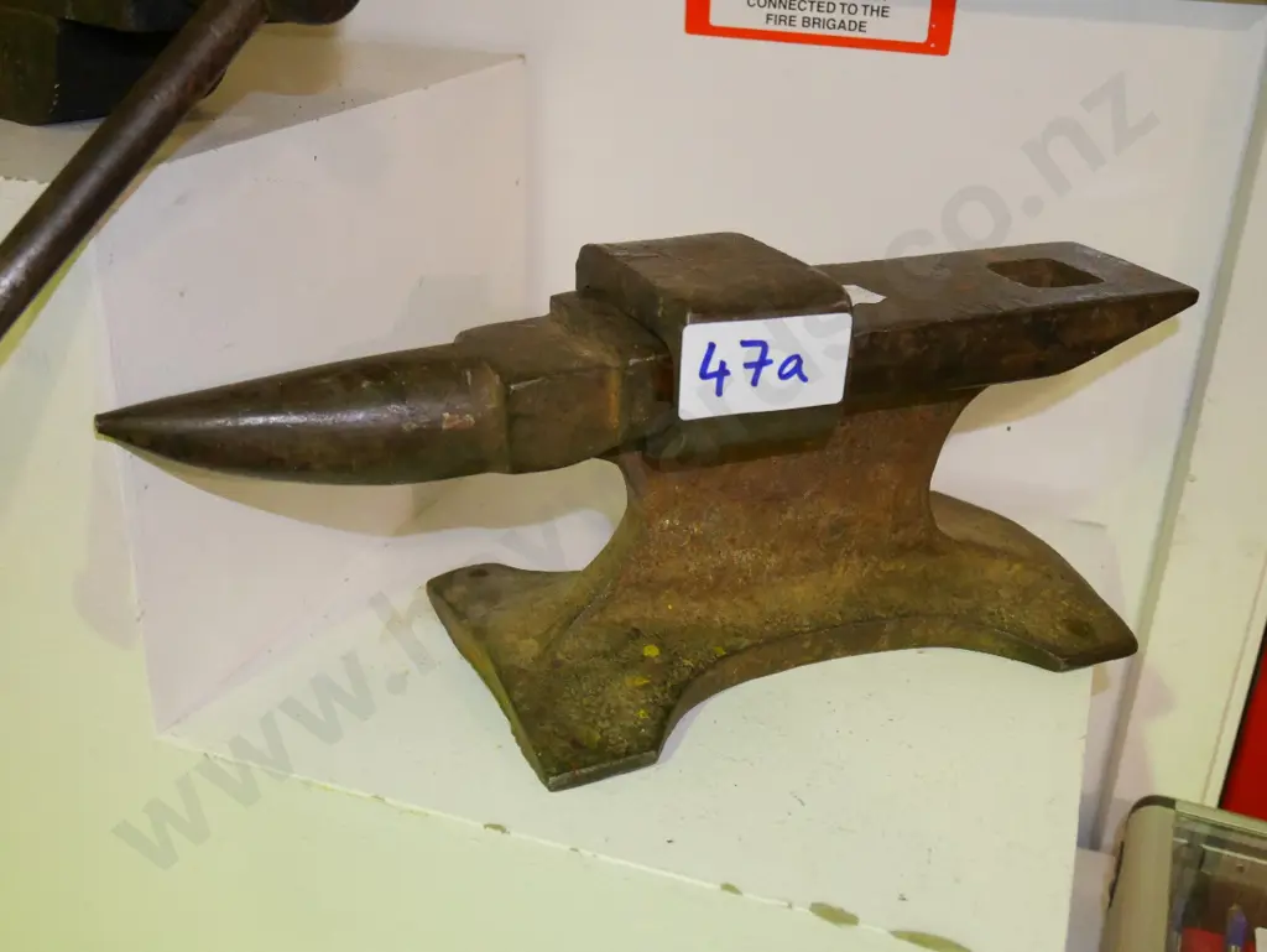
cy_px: 476
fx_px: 1318
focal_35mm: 36
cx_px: 634
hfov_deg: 51.3
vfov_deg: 39.7
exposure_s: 1/80
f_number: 4.2
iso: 3200
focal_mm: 18
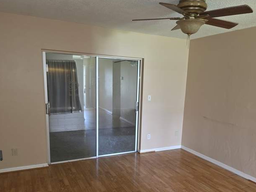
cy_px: 121
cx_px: 144
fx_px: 222
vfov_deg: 46.4
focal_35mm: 30
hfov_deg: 59.8
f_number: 1.7
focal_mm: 6.3
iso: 160
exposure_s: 1/12
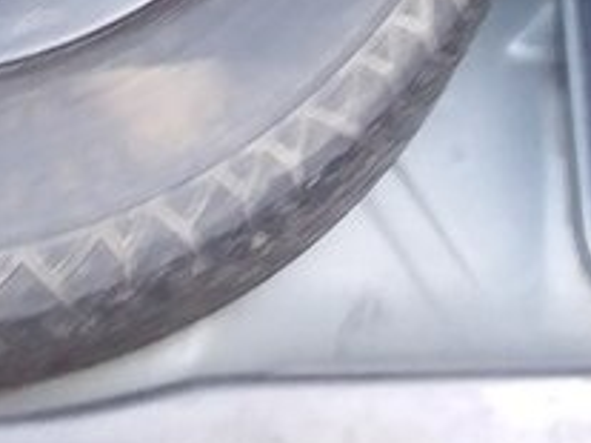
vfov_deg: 14.1
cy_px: -181
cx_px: 234
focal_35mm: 99
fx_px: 1689
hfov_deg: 19.8
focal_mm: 3.3
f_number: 2.2
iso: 125
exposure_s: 1/25
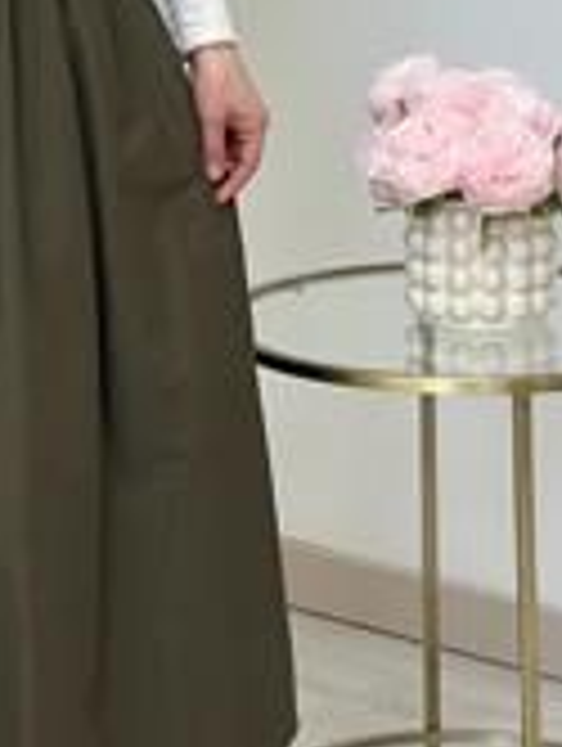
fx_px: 3325
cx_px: -63
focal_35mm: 154
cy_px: -34
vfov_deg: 12.6
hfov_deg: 9.6
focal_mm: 6.86
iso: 80
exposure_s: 1/226
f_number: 1.78
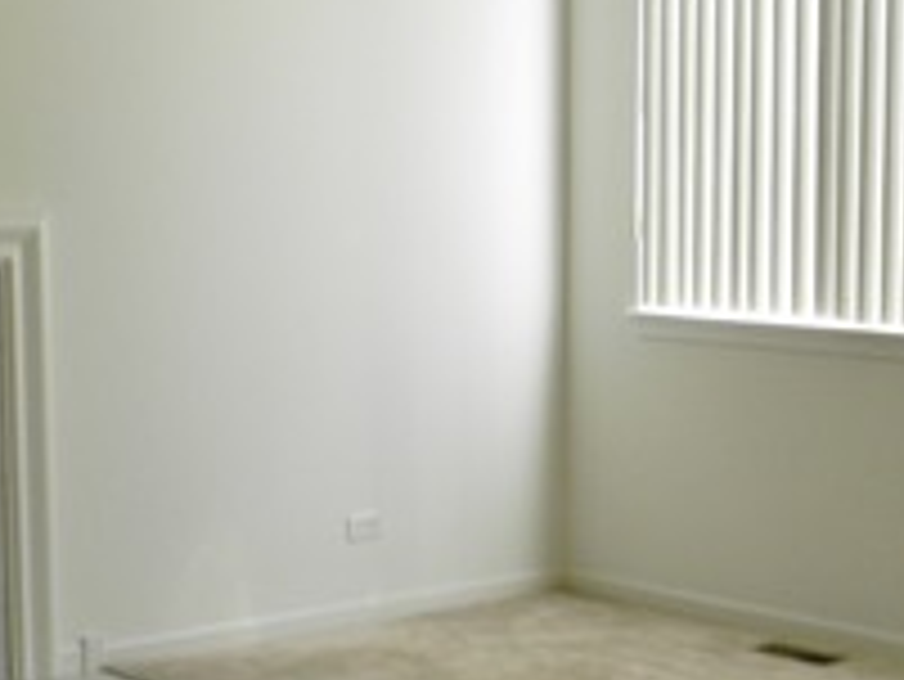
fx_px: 2326
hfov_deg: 22.0
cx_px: 504
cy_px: 473
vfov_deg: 16.6
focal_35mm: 89
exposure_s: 1/60.2
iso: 80
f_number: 3.5
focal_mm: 5
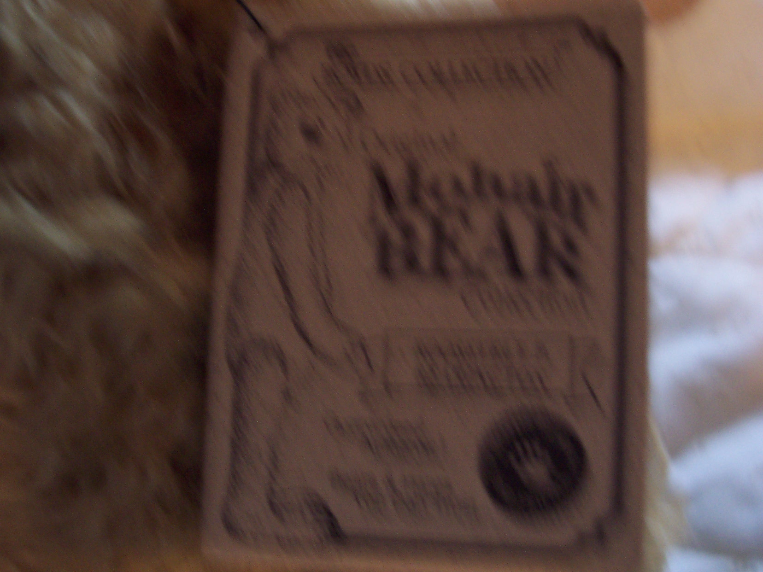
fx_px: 816
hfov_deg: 50.1
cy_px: 286
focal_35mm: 37
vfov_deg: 38.7
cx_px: 382
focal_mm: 5.6
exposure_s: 1/8
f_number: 2.8
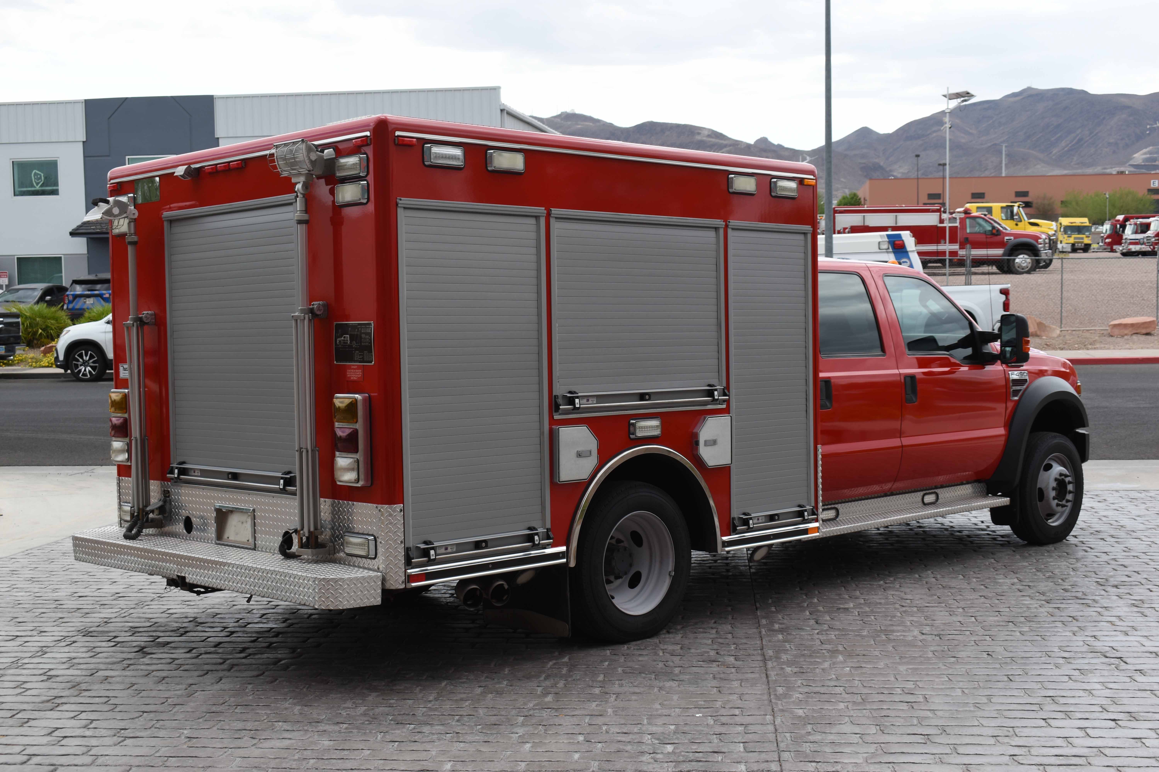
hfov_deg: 42.3
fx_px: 1497
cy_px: 386
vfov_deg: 28.9
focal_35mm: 46
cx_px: 580
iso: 100
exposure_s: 1/200
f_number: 7.1
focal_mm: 31
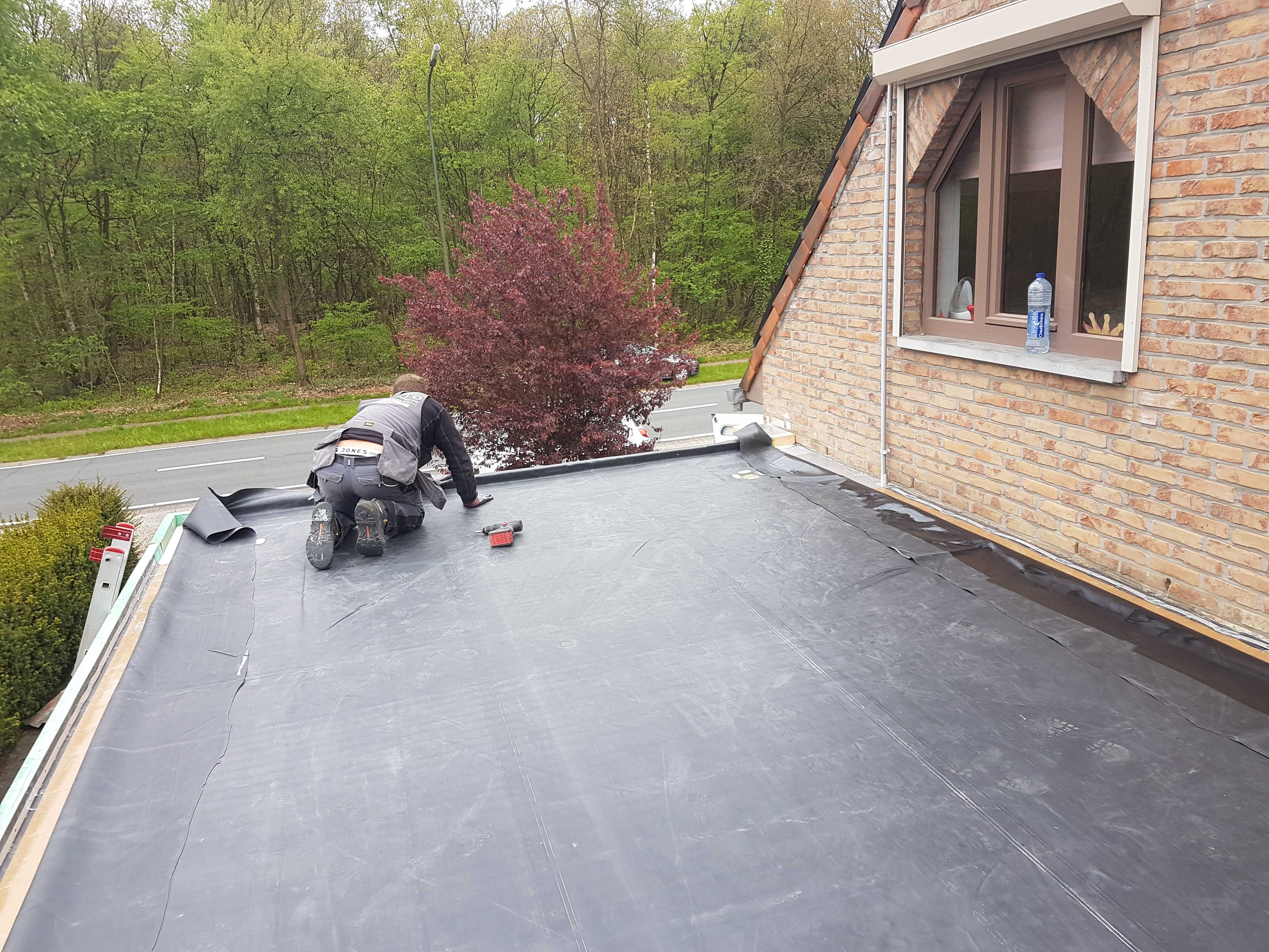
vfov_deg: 53.1
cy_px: 476
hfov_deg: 67.3
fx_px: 953
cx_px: 634
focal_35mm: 26
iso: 40
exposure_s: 1/147
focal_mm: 4.2
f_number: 1.7
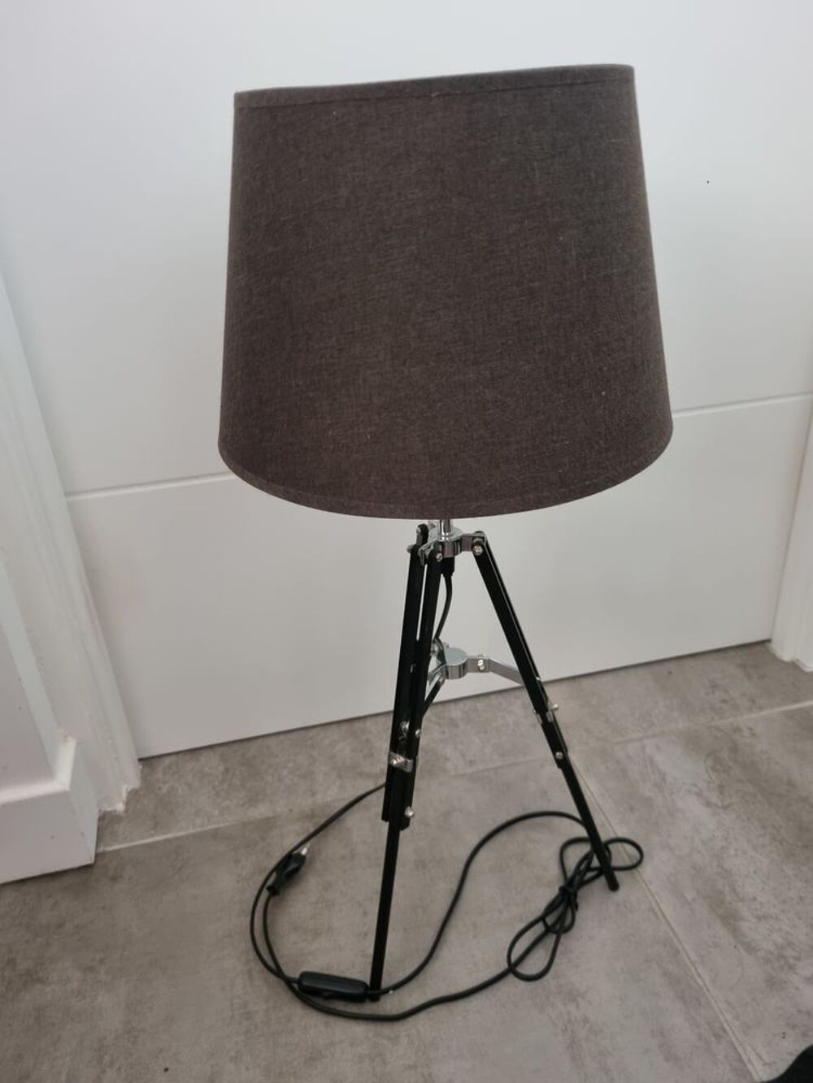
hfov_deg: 53.1
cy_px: 542
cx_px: 406
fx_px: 814
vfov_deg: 67.3
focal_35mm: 26
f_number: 1.8
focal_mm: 5.4
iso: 500
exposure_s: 1/33
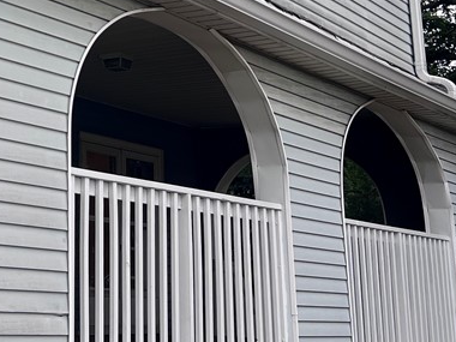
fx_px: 922
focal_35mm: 70
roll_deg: -2.4
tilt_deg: +14.4
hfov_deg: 25.4
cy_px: 25
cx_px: -68
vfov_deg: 20.5
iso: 50
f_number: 1.5
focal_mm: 5.7
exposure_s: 1/558
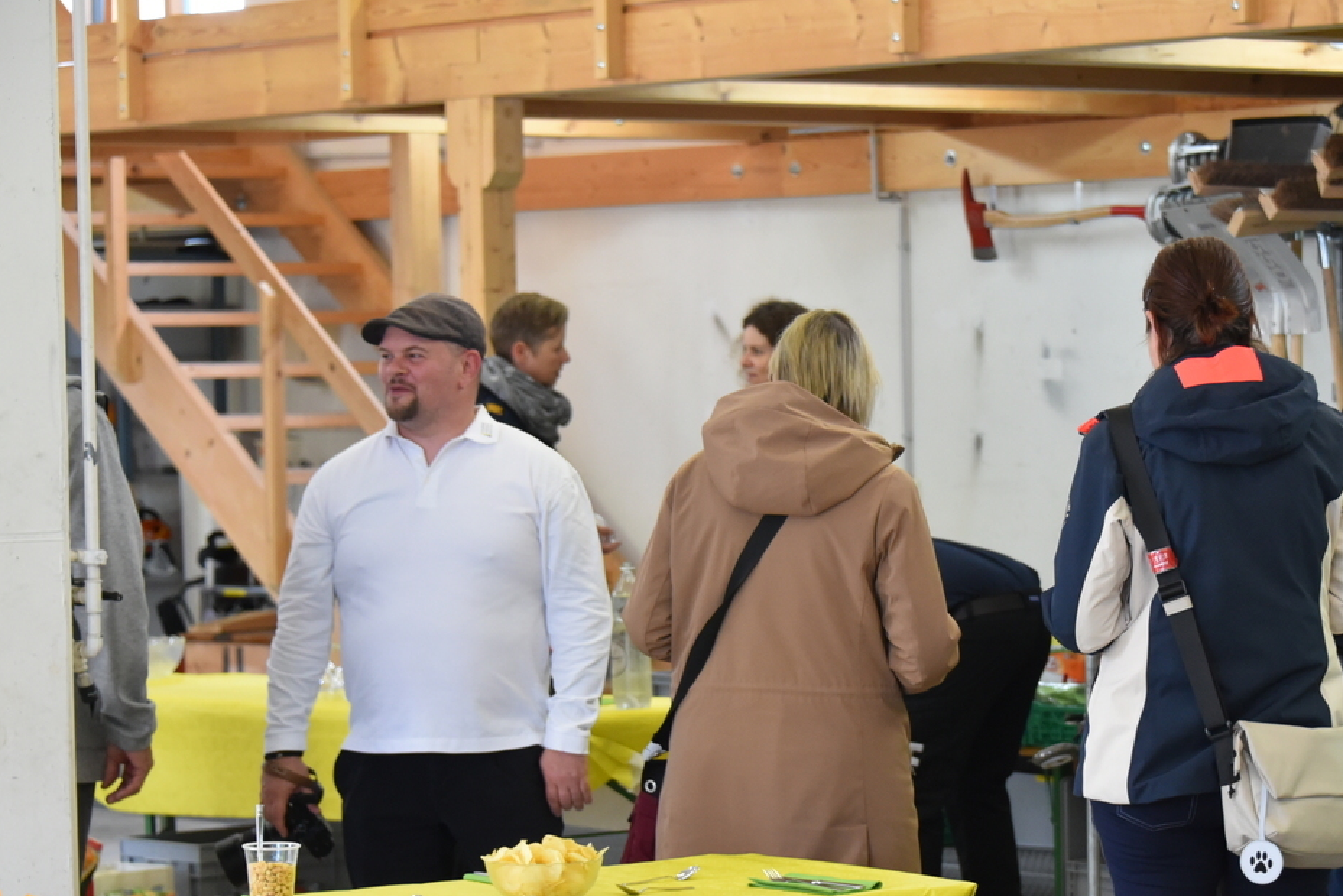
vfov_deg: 10.9
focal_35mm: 126
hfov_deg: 16.1
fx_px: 4702
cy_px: 598
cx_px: 1065
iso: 2200
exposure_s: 1/125
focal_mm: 78
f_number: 5
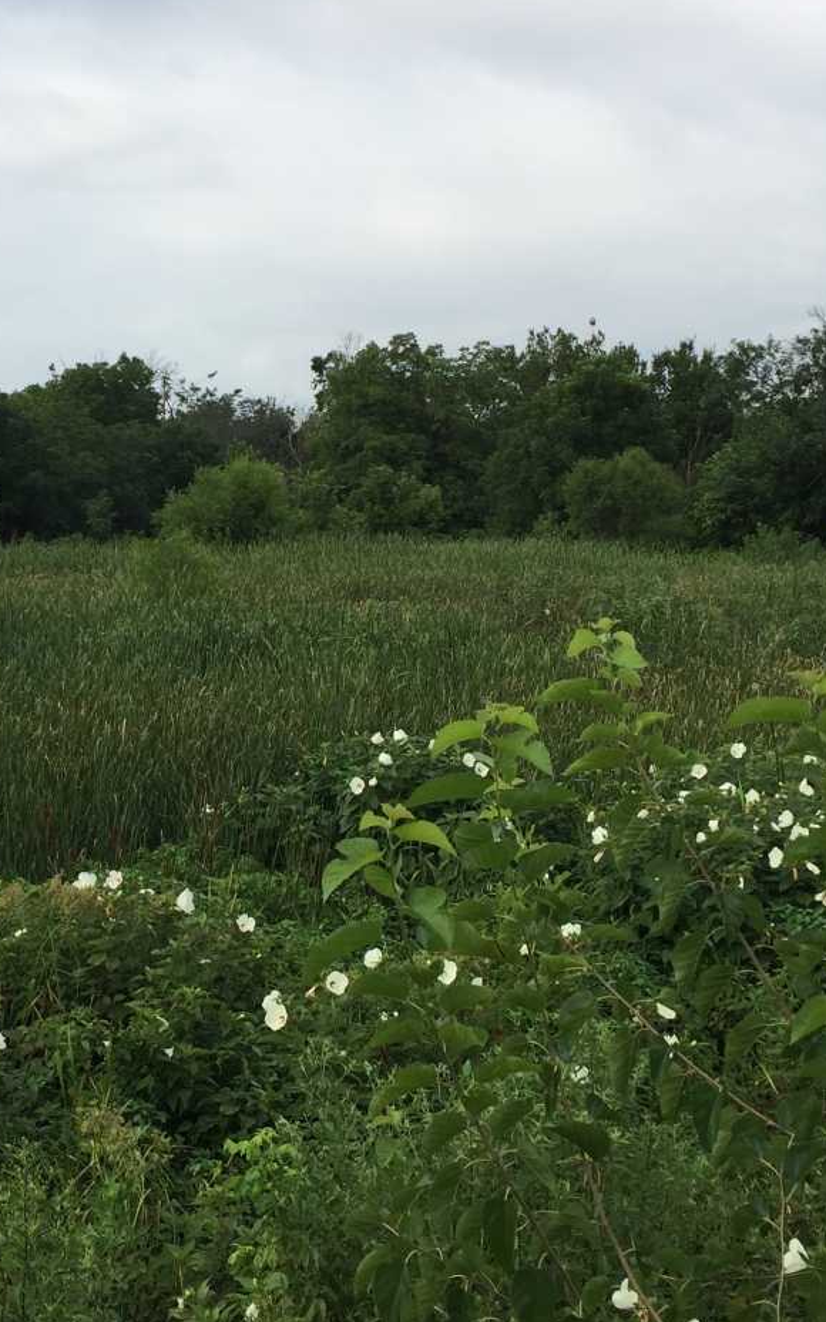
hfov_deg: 24.2
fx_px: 1909
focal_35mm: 53
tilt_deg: -3.5
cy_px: 633
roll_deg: -1.9
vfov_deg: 38.2
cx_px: 206
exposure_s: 1/942
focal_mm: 4.15
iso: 32
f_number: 2.2
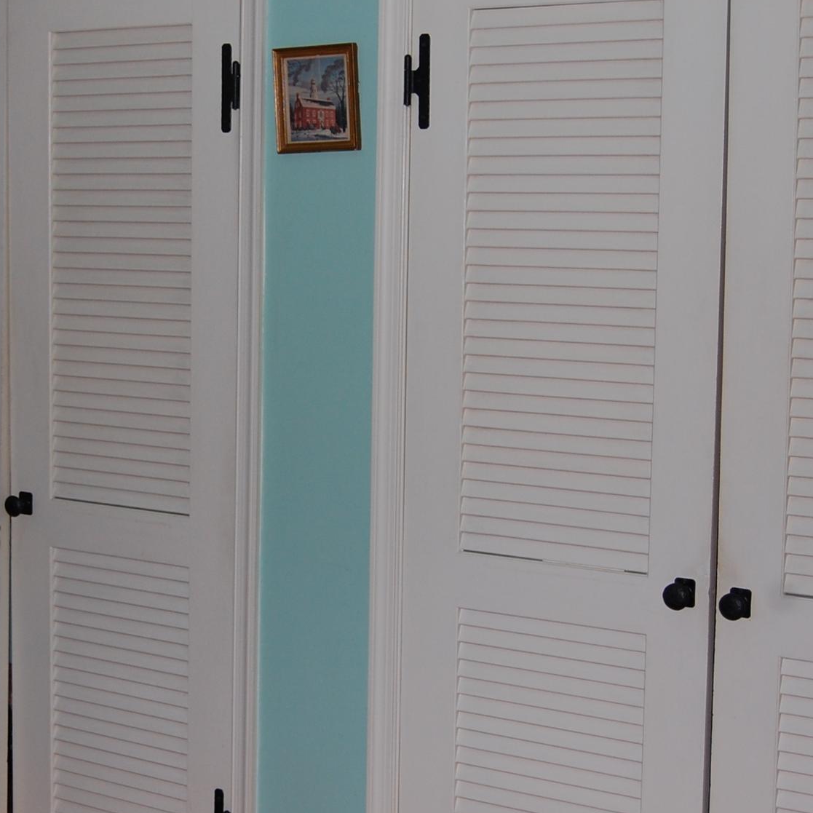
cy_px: 347
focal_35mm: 70
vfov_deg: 24.6
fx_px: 1860
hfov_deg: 24.3
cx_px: 187
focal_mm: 30
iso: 400
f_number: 4.2
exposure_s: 1/60
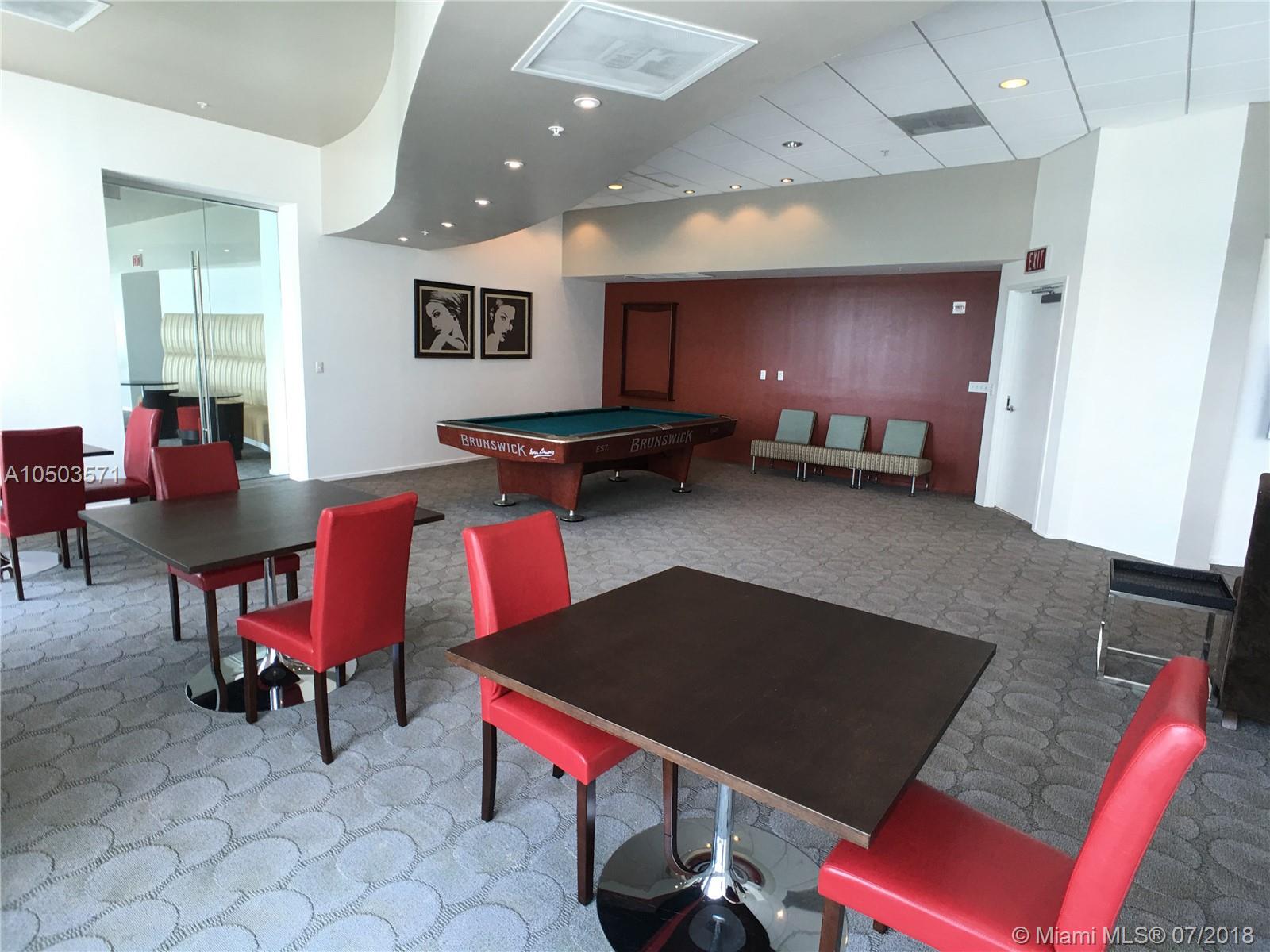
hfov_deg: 61.7
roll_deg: -2.2
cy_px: 476
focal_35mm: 29
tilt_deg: -10.0
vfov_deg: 48.2
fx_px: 1064
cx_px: 635
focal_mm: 4.15
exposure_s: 1/30
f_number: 2.2
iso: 25
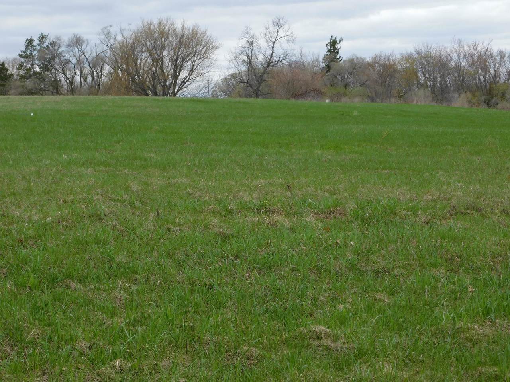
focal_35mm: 71
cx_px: 255
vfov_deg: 20.7
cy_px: 191
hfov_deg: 27.4
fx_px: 1046
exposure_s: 1/400
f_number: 4.3
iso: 125
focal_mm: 12.6
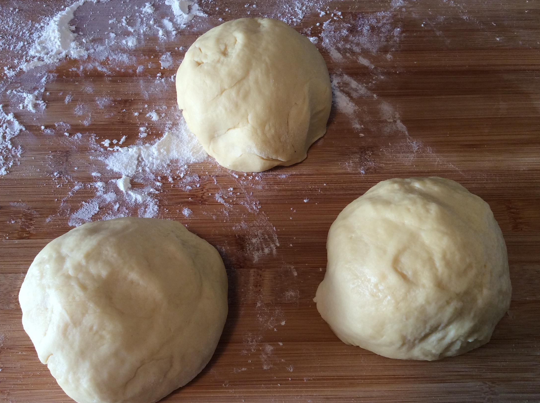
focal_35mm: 38
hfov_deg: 49.0
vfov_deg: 37.6
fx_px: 592
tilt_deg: -57.9
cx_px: 266
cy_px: 188
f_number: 2.4
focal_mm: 3.3
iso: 32
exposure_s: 1/33
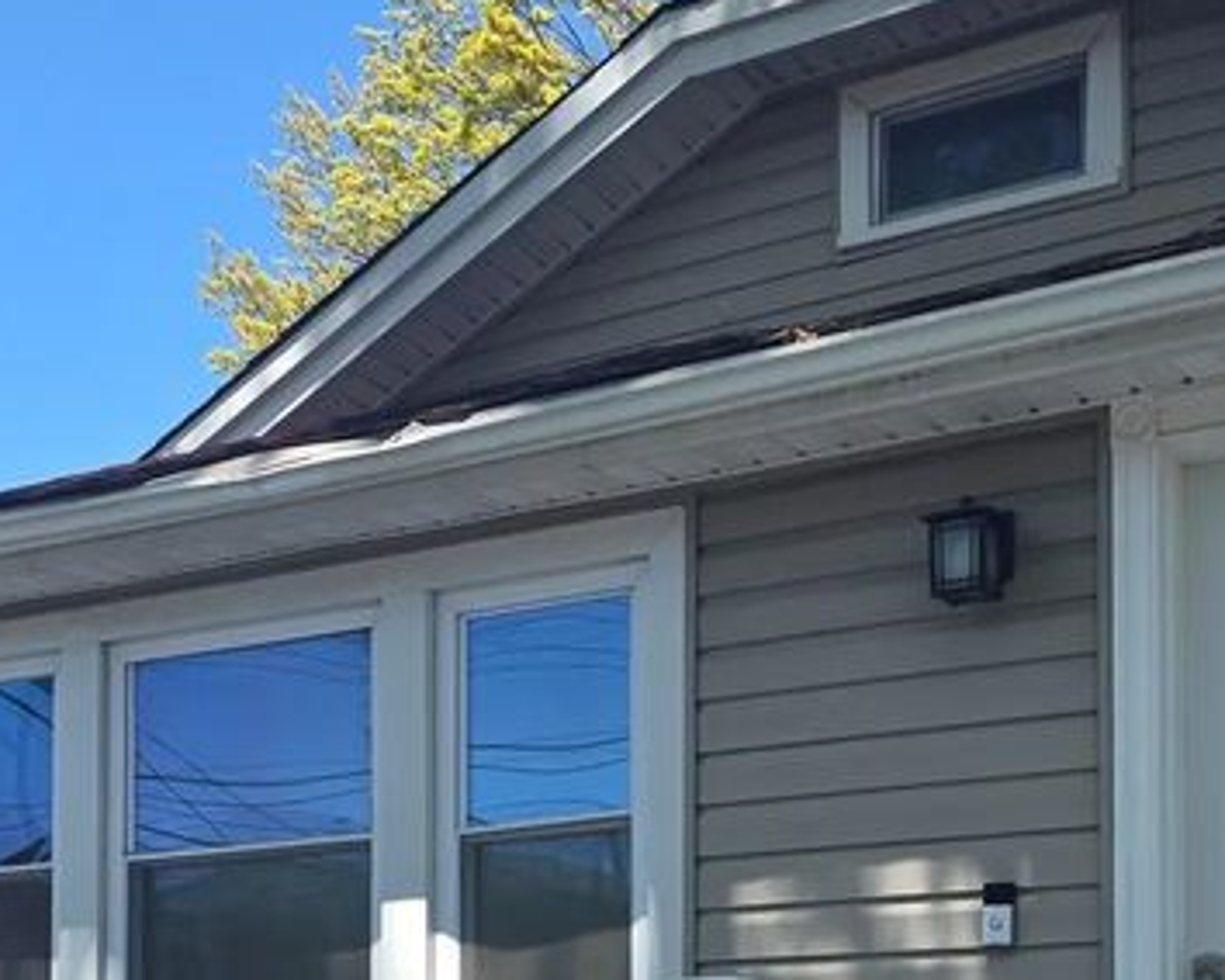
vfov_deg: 22.0
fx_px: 2356
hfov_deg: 29.1
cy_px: 1129
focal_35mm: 65
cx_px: 543
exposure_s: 1/2483
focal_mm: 6.3
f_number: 1.7
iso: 80
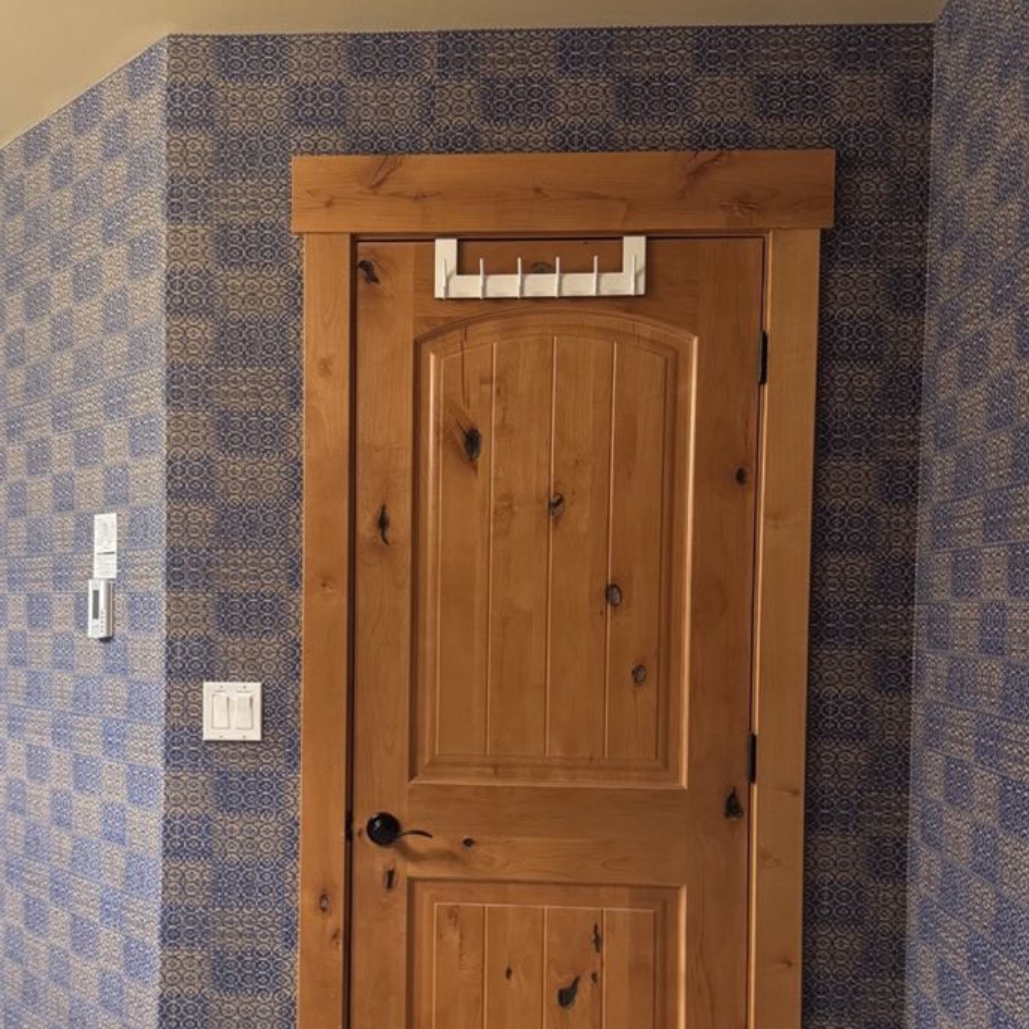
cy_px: 655
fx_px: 1244
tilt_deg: -2.3
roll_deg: -0.7
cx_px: 435
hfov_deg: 44.8
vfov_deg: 44.5
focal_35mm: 37
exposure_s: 1/60
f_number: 1.78
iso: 800
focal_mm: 6.76
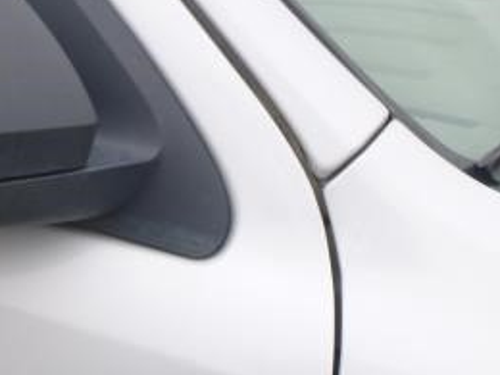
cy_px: 106
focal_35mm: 77
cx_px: -142
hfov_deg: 22.7
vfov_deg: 19.0
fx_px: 1112
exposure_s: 1/250
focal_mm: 4.5
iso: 125
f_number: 3.9
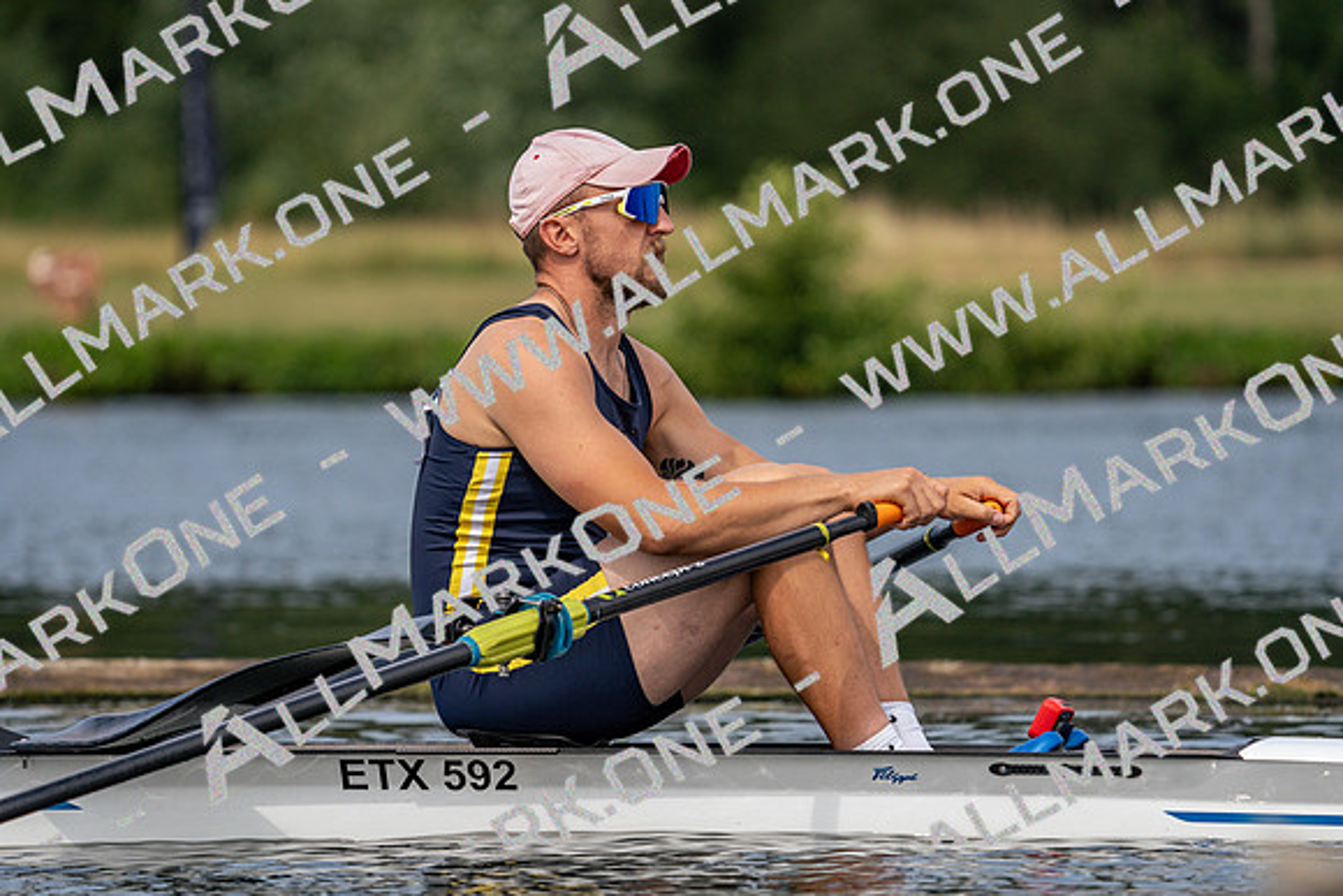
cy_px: 448
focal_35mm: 356
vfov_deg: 3.9
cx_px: 672
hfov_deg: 5.8
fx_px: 13283
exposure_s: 1/1600
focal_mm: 356
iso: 320
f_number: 6.3
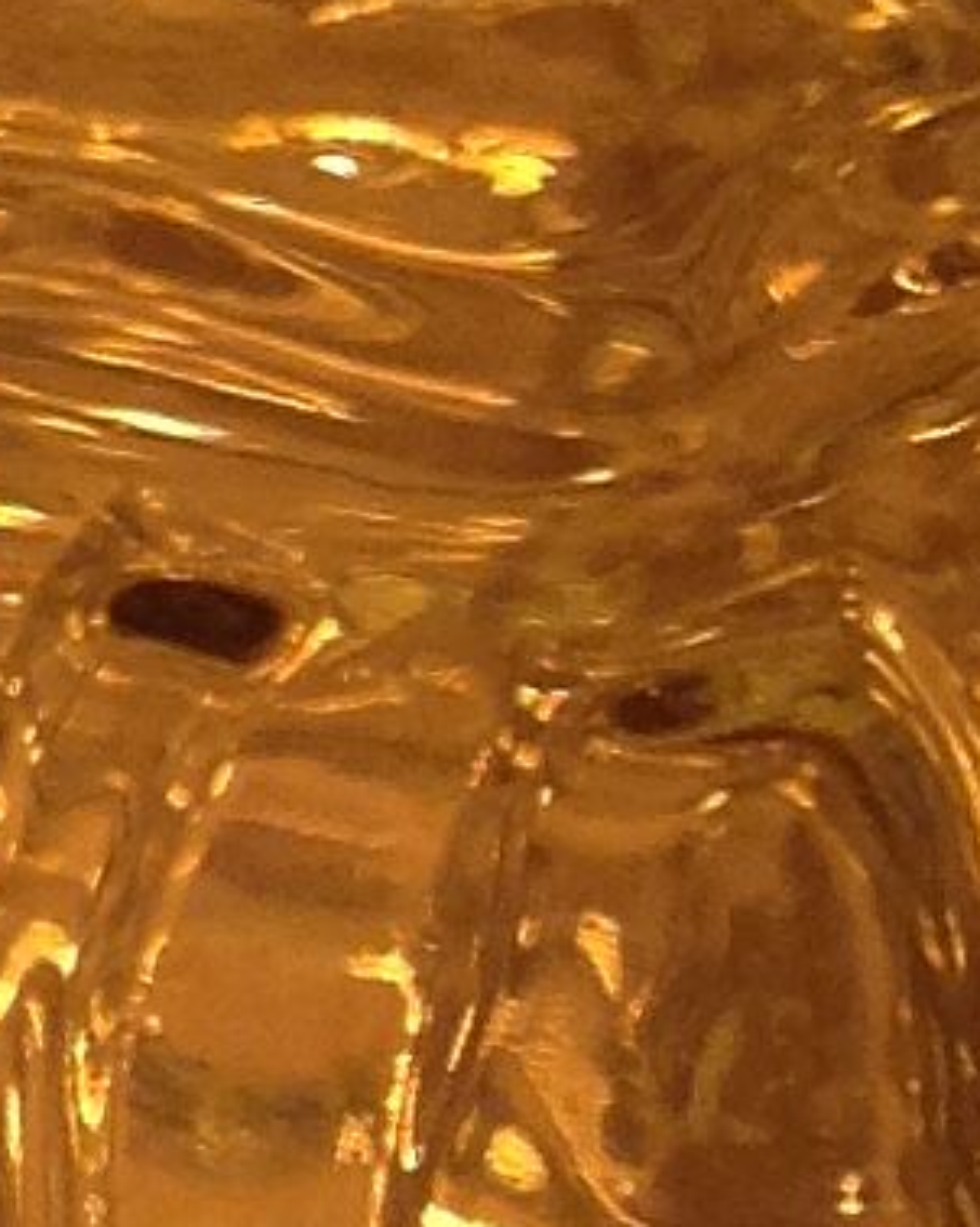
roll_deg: -0.6
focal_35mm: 234
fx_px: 8491
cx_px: -850
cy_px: 344
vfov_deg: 8.3
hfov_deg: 6.4
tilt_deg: -21.6
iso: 100
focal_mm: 4.28
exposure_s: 1/100
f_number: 2.4
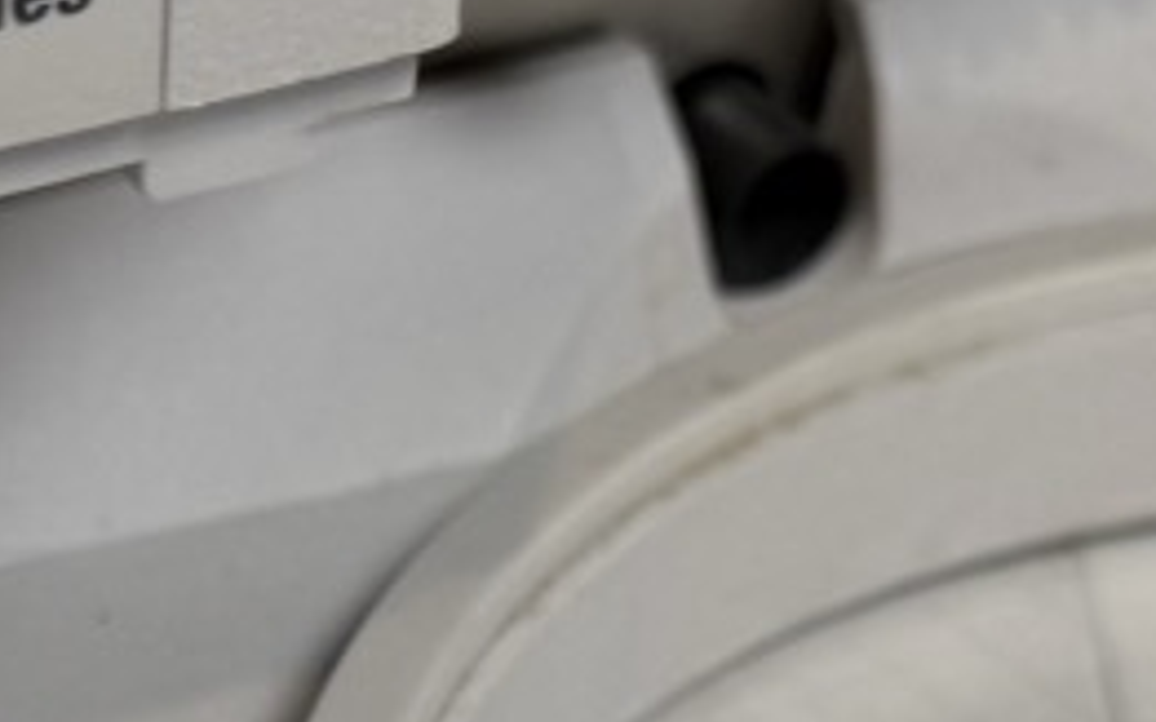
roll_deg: -7.3
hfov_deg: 13.4
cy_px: 939
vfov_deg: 8.3
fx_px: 4914
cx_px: 407
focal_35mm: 156
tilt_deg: -36.8
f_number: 1.78
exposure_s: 1/120
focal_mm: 6.76
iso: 50
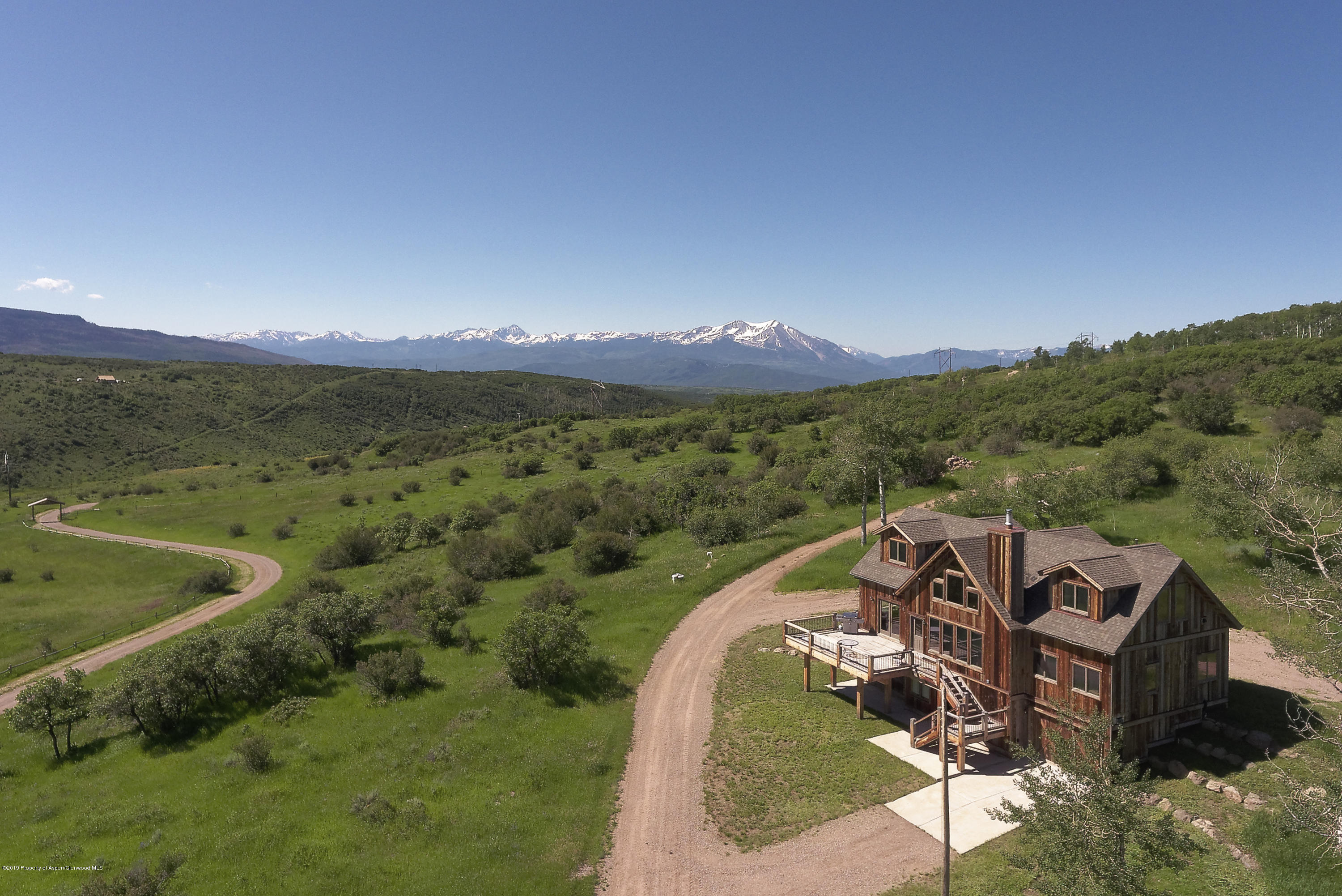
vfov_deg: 36.9
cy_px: 448
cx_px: 671
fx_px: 1342
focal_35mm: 36
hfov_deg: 53.1
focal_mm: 36
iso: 100
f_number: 10
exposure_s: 1/60
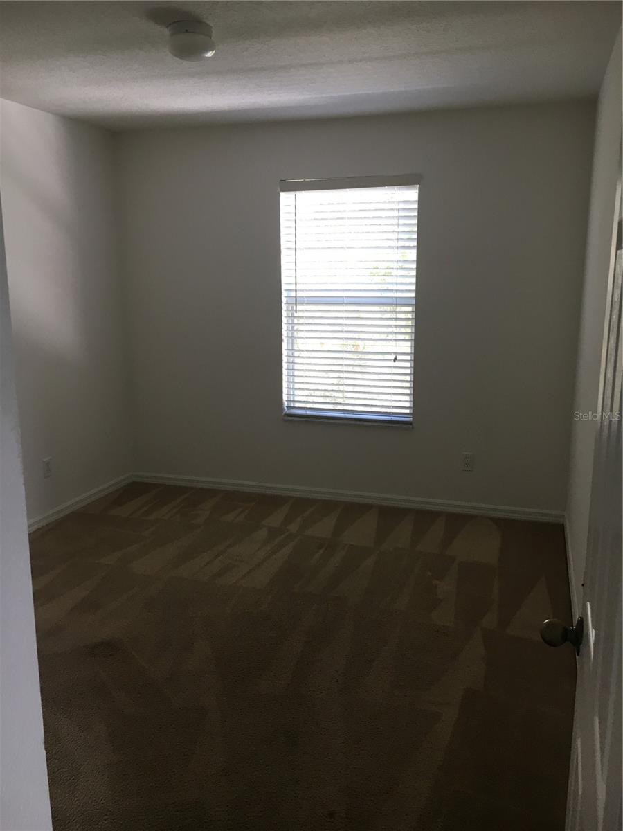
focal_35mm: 29
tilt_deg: -11.2
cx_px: 312
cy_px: 416
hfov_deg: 48.2
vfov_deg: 61.7
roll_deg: -0.8
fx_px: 696
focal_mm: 4.15
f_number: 2.2
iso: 25
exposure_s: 1/30
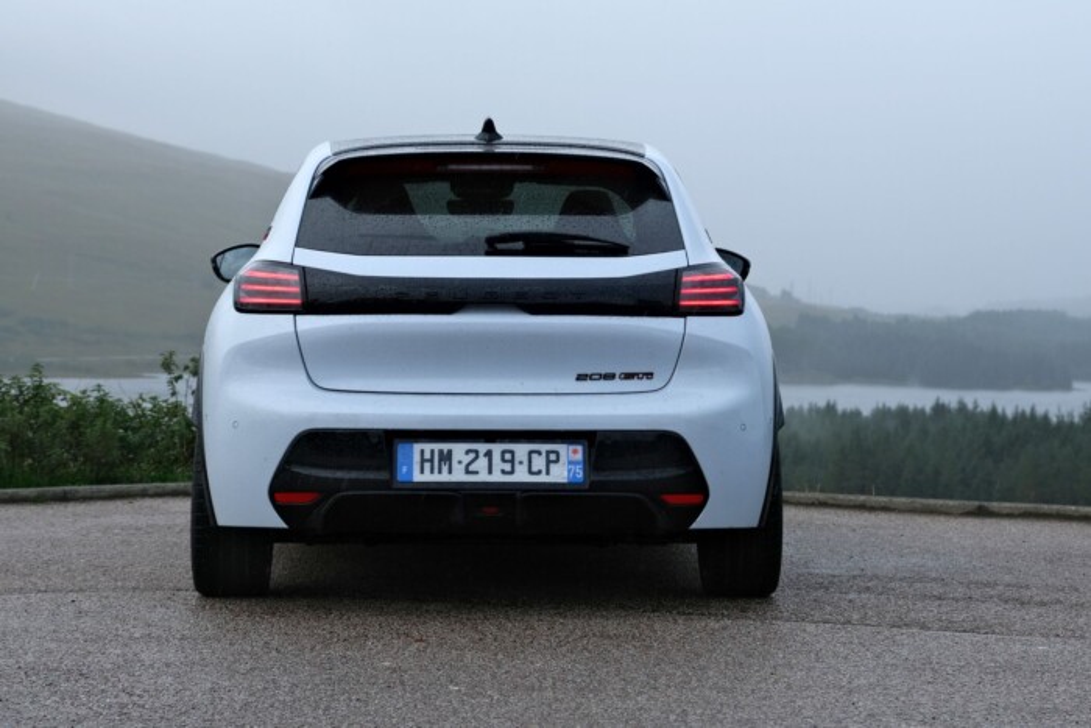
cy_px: 364
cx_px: 546
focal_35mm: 76
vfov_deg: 18.0
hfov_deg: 26.6
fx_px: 2304
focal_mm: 50.5
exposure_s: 1/340
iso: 320
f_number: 5.6
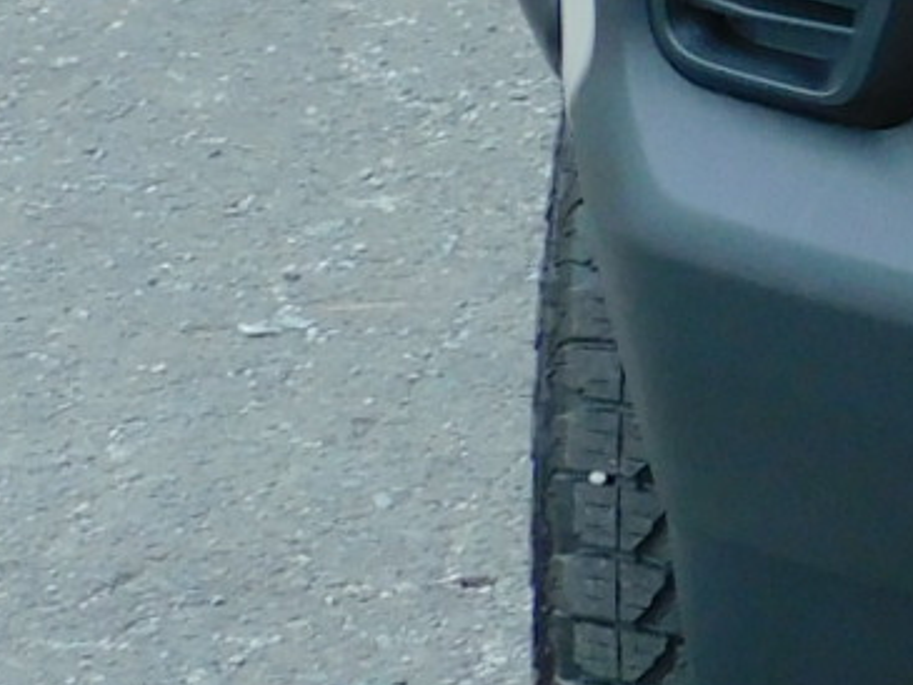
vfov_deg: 5.9
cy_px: -412
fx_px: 6570
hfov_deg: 7.2
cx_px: 2609
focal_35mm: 249
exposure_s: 1/400
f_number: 3.8
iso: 125
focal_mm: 7.2
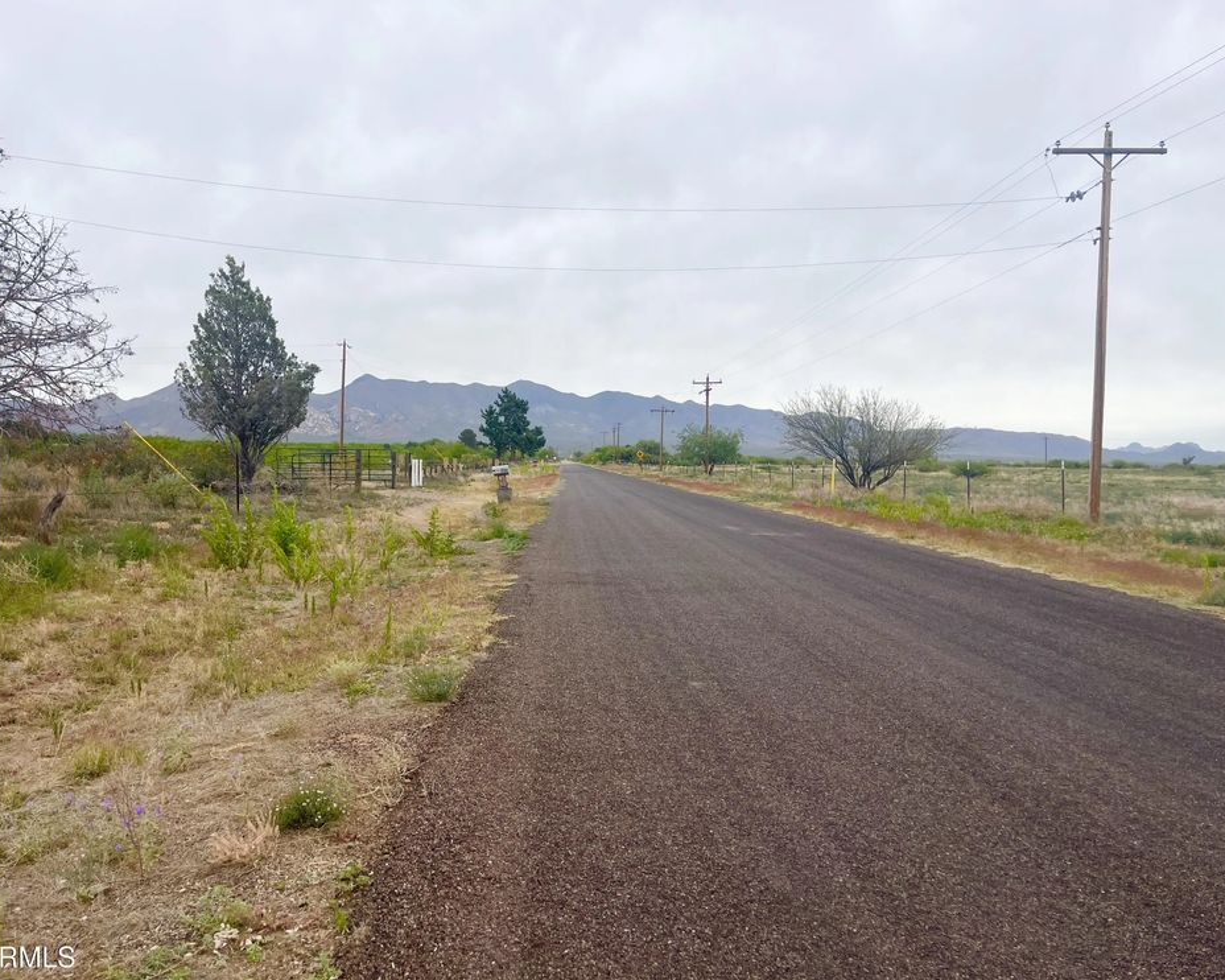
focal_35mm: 28
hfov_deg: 62.2
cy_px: 497
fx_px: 1015
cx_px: 581
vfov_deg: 51.5
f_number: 1.6
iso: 50
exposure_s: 1/1992
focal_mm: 5.1
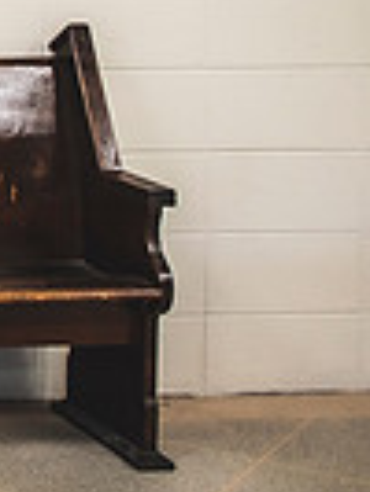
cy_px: -121
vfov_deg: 16.6
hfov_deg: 10.2
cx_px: -688
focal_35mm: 113
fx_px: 1608
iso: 500
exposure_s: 1/160
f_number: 2.8
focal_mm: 24
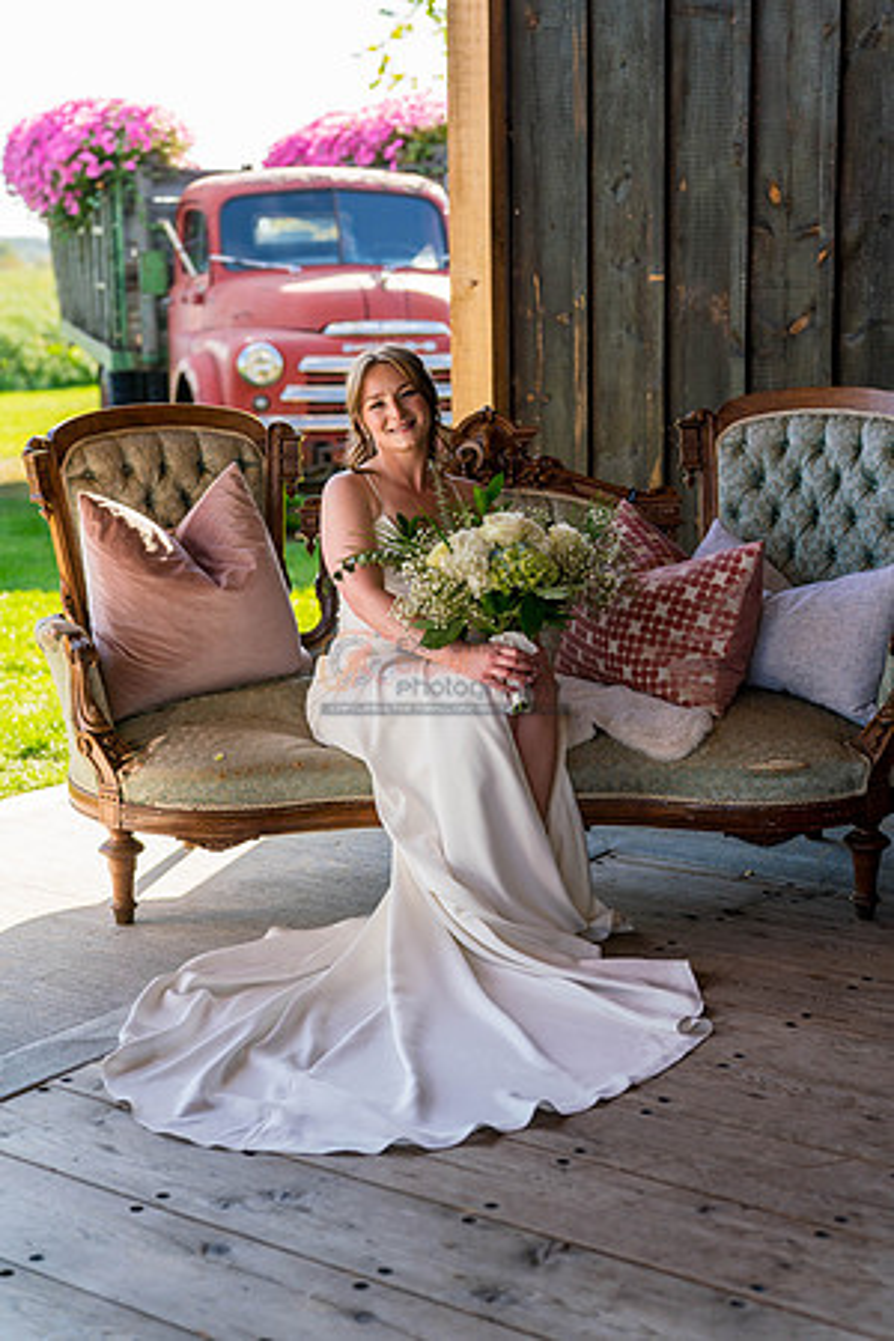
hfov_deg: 25.1
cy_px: 670
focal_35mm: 54
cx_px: 447
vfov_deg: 36.9
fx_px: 2011
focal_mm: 54
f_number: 2.5
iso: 400
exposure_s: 1/1250
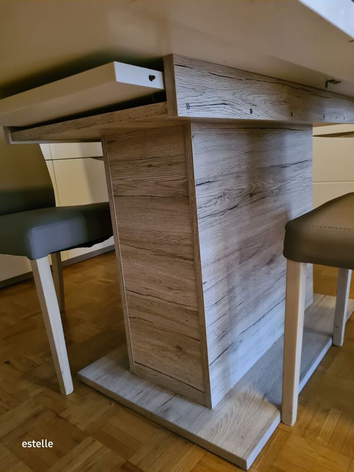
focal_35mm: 26
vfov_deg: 67.3
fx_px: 354
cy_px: 236
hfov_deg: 53.1
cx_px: 177
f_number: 1.8
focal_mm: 5.4
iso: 800
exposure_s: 1/25
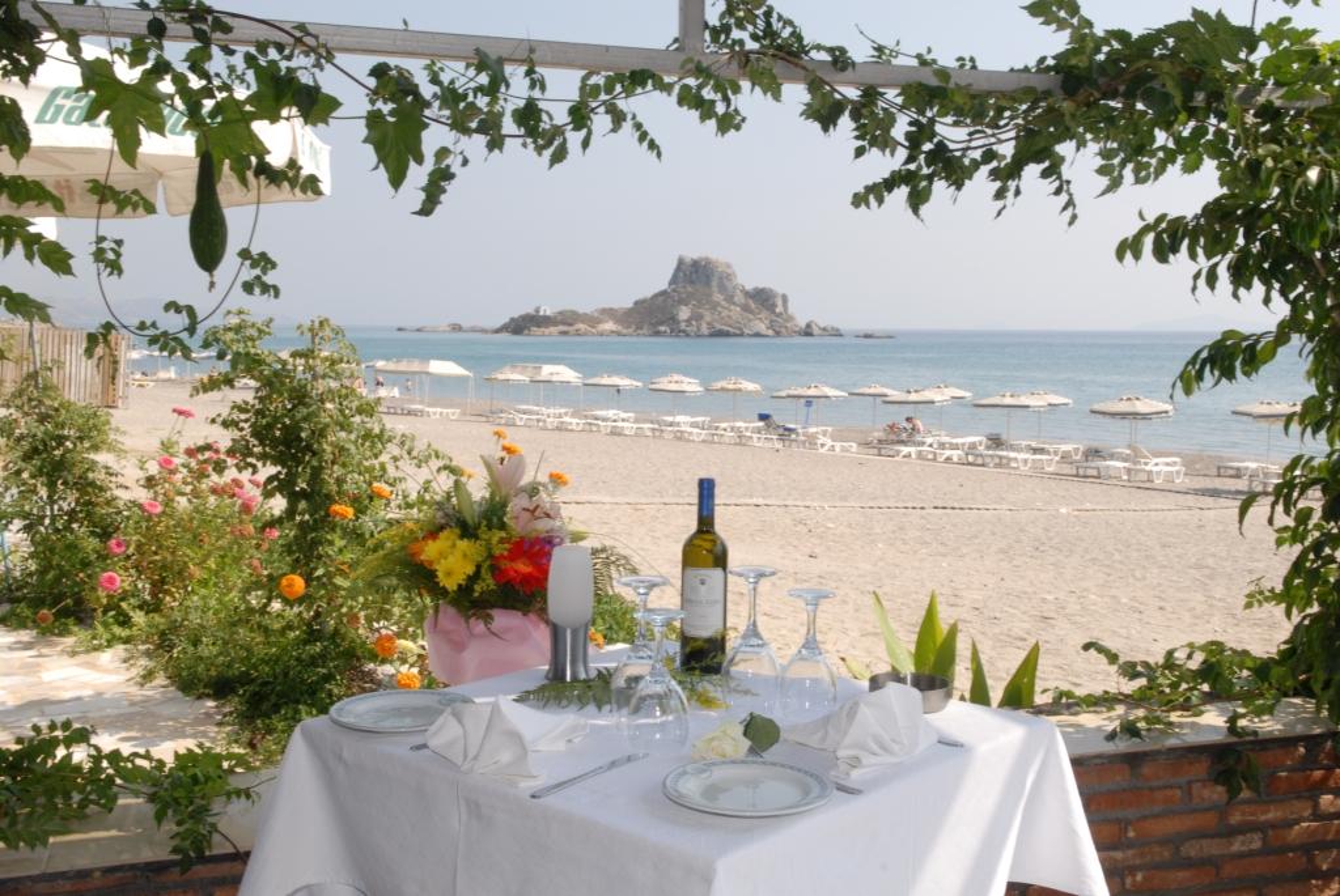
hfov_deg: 53.1
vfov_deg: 37.0
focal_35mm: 36
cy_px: 448
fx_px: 1341
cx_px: 670
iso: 100
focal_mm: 24
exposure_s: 1/30
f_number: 16
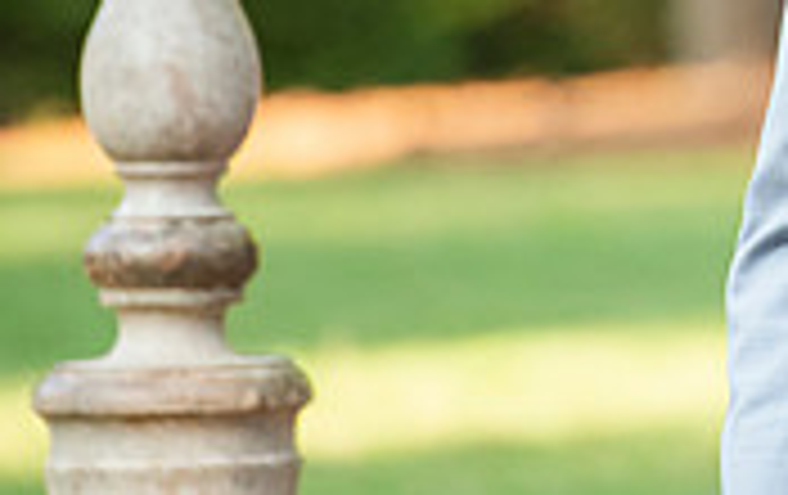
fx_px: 18649
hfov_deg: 2.4
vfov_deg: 1.5
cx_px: 1305
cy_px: -358
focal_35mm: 867
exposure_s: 1/800
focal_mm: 200
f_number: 3.5
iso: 800
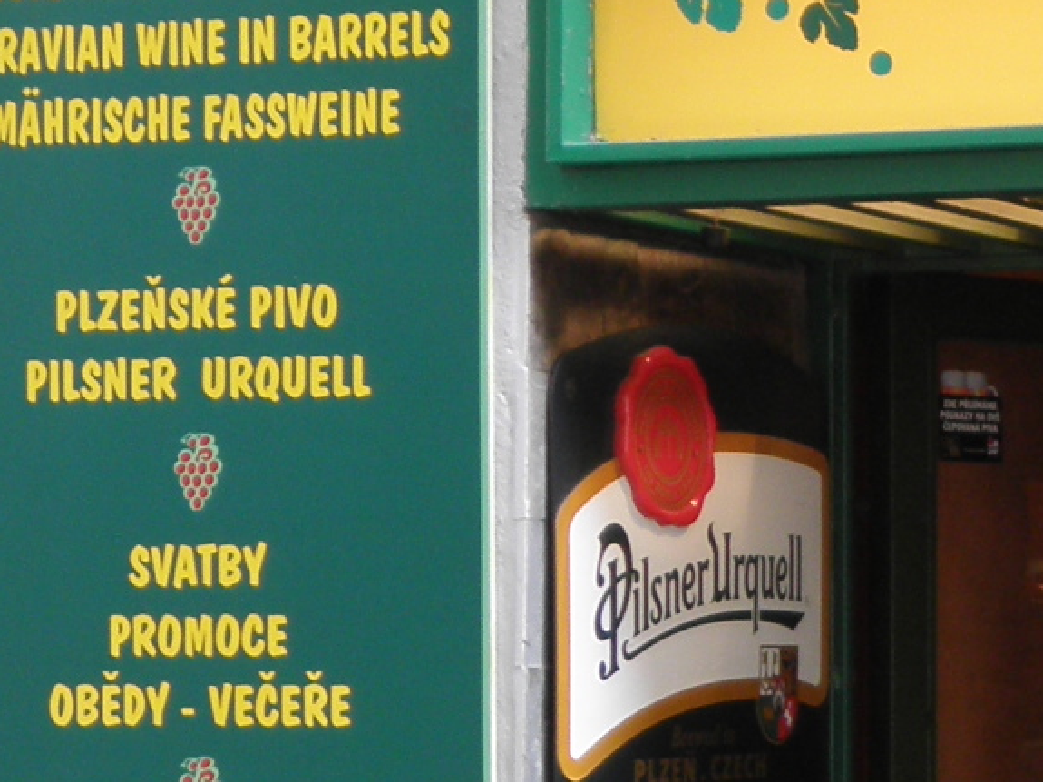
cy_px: 688
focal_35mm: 147
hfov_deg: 12.6
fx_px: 4428
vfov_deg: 10.0
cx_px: 1663
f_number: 3
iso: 80
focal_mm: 5.9
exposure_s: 1/40
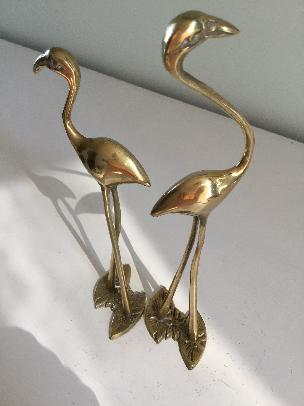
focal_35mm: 31
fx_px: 363
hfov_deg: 45.4
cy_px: 203
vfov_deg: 58.4
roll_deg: -2.3
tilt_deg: -40.3
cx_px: 152
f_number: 2.4
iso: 32
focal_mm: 3.3
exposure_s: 1/33
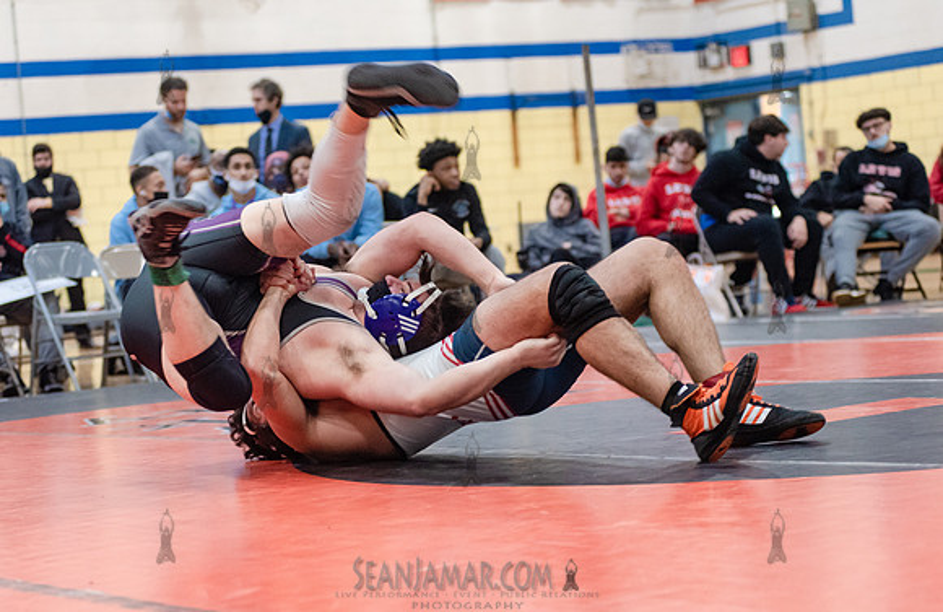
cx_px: 419
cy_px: 350
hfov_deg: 22.9
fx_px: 2331
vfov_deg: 14.9
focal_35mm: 90
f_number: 3.5
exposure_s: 1/400
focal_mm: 80
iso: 4000
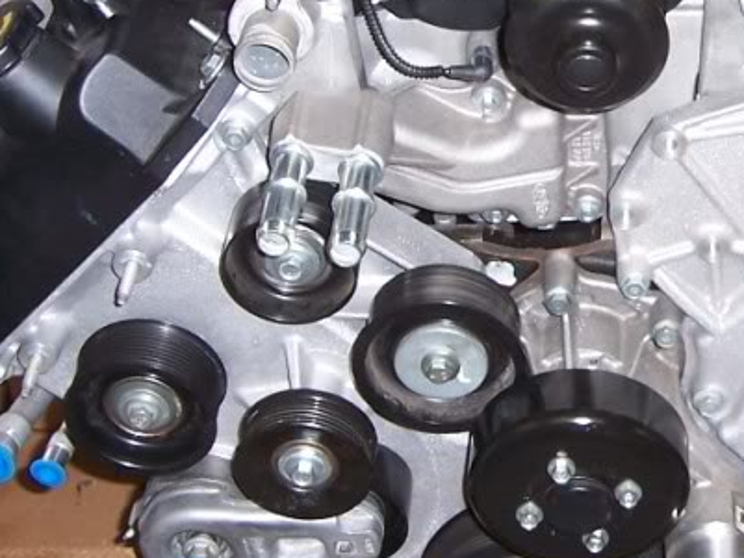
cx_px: 590
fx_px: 1978
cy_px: 165
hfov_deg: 21.1
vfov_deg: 16.0
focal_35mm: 92
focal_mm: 6
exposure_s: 1/60
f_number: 3
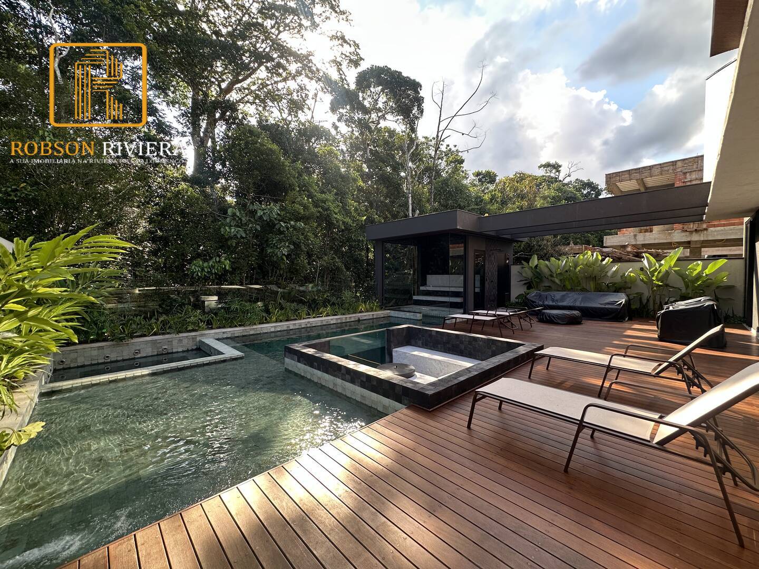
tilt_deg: -1.2
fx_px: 307
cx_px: 380
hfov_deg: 102.1
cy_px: 284
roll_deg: +0.1
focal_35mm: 14
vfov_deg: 85.7
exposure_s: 1/140
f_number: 2.2
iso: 40
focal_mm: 2.22
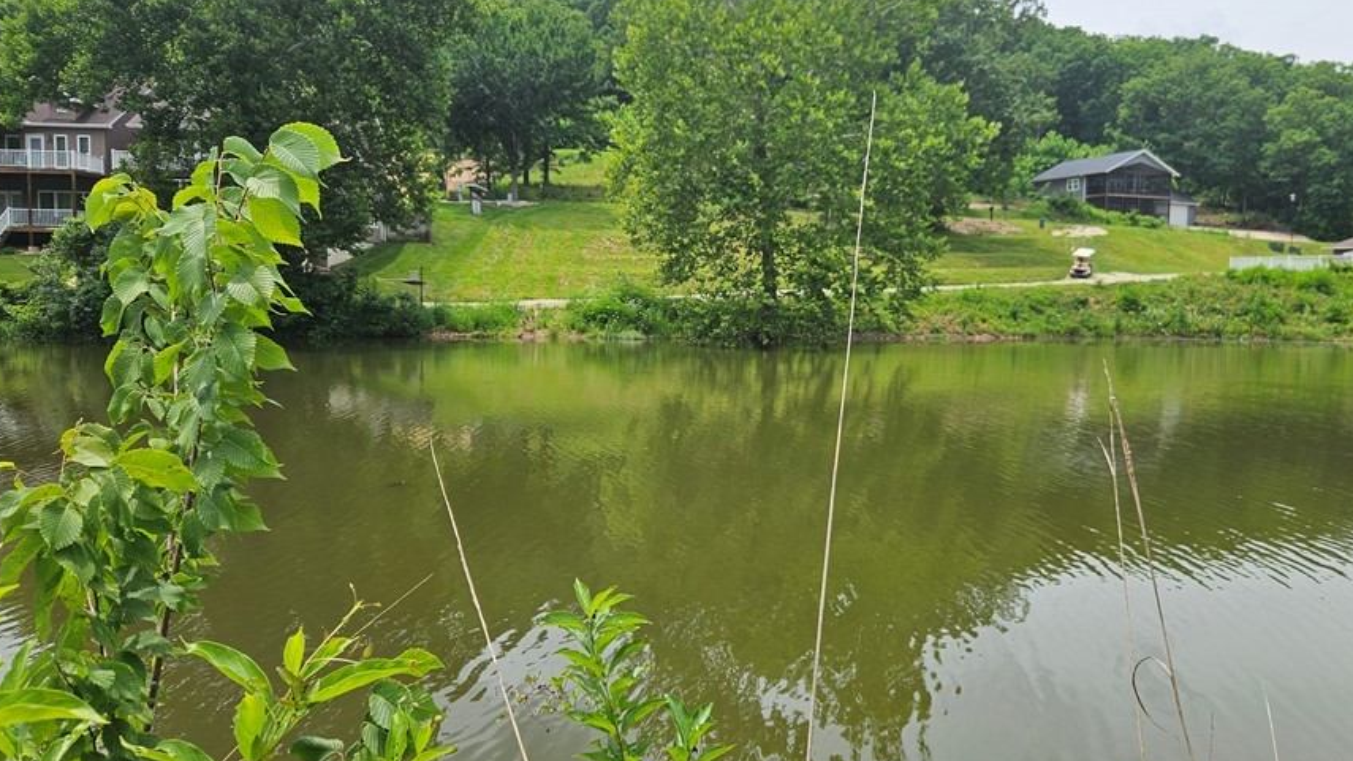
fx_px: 1076
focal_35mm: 30
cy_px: 373
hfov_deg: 64.1
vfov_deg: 38.9
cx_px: 761
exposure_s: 1/2145
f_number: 1.8
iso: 25
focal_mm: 5.4
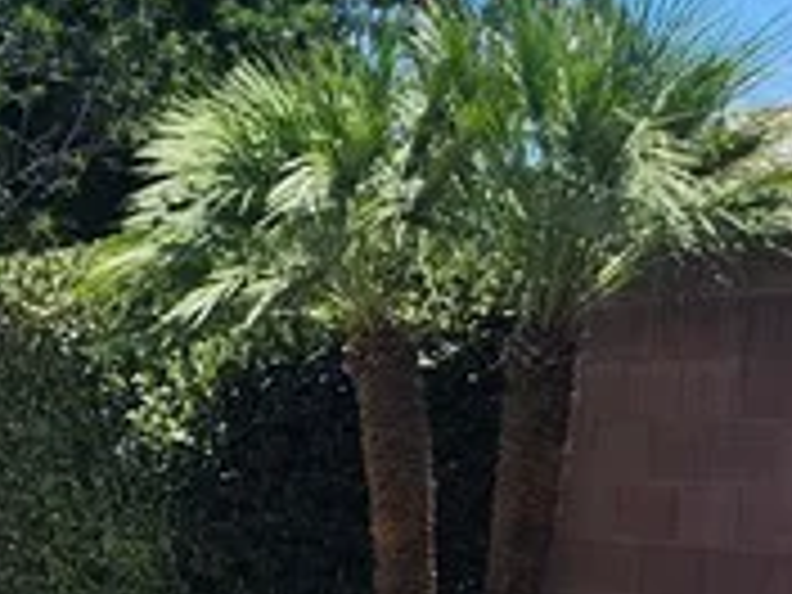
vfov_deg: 10.6
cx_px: -432
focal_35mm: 134
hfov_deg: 13.7
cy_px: 954
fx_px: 3066
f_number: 1.8
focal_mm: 5.54
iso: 25
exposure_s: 1/1588
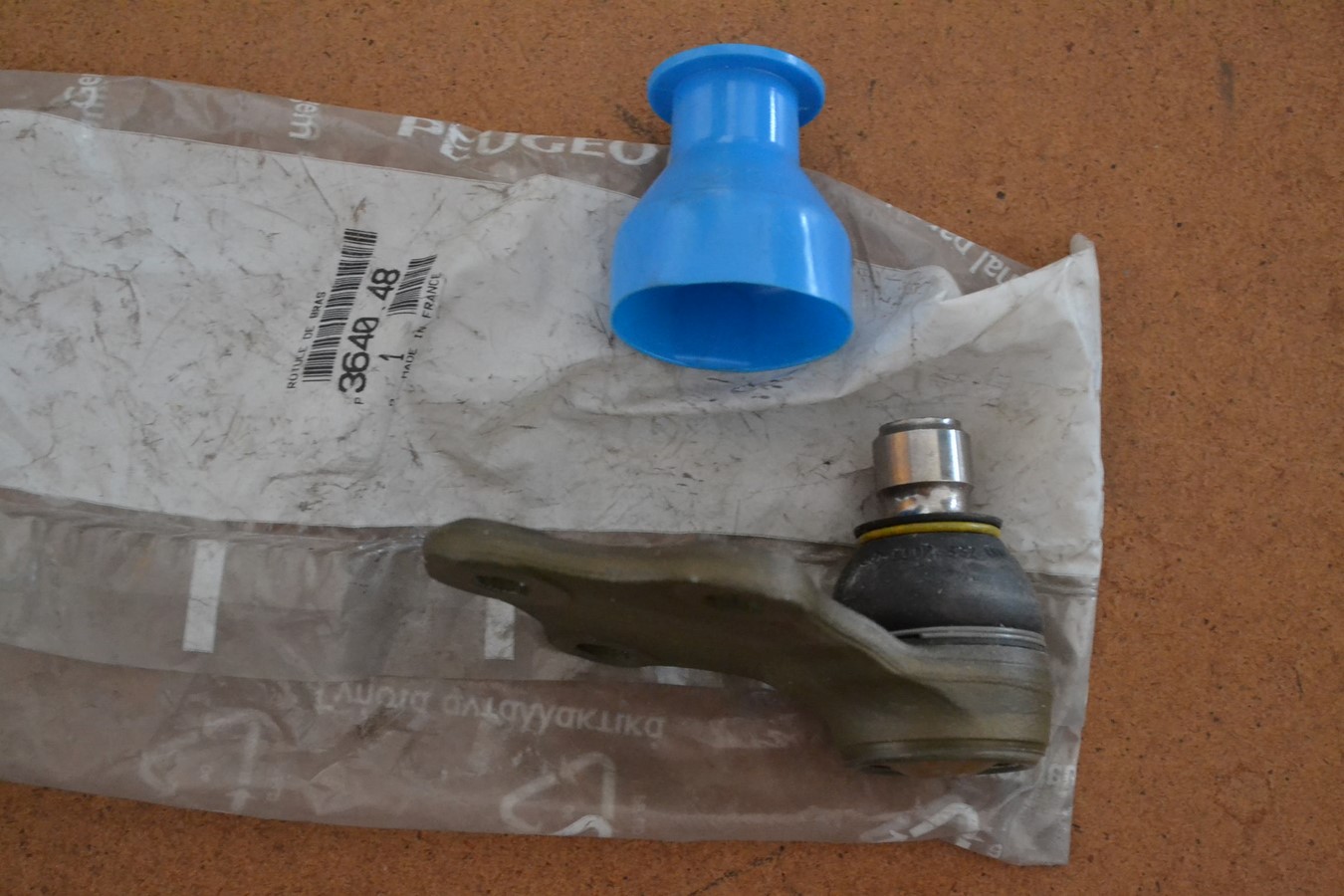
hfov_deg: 30.5
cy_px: 448
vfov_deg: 20.6
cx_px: 672
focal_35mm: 66
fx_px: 2464
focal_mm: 44
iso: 3200
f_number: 5.3
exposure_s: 1/40
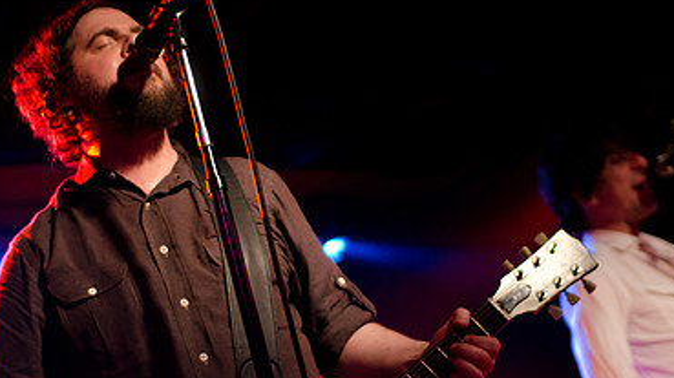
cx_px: 338
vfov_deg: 16.2
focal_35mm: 74
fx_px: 1322
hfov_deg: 28.6
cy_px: 279
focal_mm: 30
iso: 1600
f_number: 1.8
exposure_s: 1/160
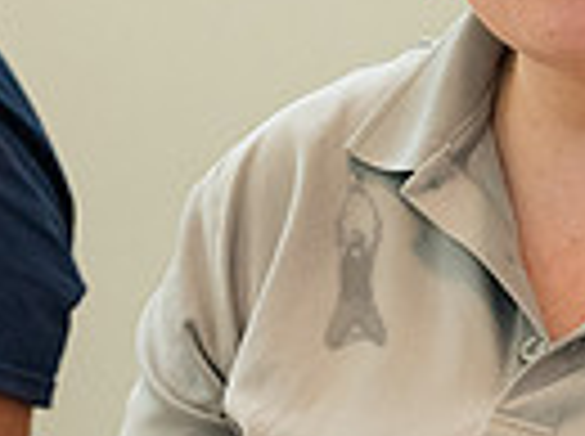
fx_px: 4959
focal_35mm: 294
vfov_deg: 5.0
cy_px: 209
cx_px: 586
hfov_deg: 6.7
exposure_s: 1/400
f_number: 4
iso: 4000
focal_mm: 58
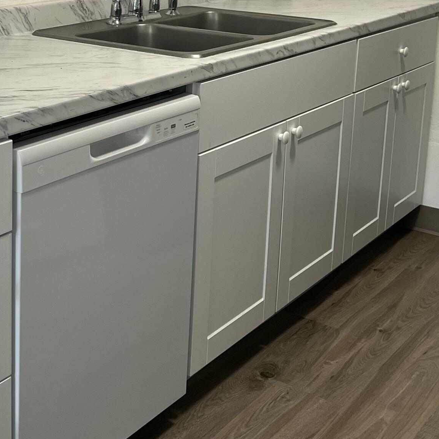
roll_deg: -0.2
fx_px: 861
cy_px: 65
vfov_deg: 27.8
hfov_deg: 27.8
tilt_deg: -10.6
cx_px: 68
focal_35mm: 60
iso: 100
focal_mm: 5.1
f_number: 1.6
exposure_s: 1/120
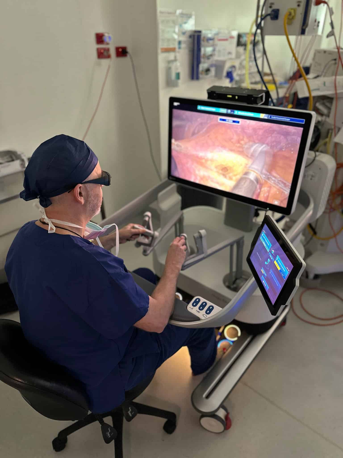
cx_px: 172
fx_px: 317
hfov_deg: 56.8
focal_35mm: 24
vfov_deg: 71.6
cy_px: 229
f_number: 1.8
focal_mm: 6.9
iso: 640
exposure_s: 1/50
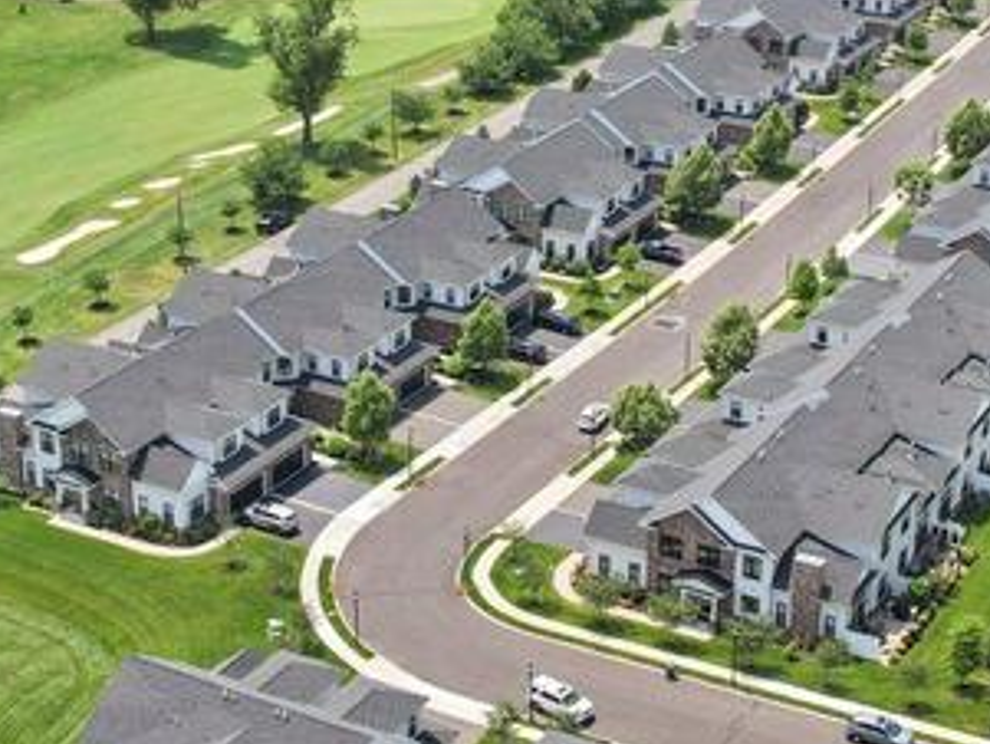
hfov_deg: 27.0
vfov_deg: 20.4
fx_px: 2060
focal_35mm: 72
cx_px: 437
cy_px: 245
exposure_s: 1/2000
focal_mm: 8.38
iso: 130
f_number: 2.8
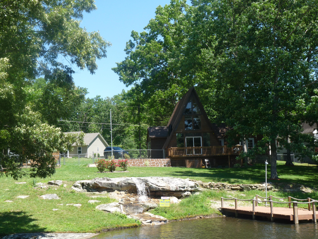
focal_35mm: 53
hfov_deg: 36.2
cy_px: 120
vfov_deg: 27.5
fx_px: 487
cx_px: 159
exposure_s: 1/250
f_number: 4.5
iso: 100
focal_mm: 9.5
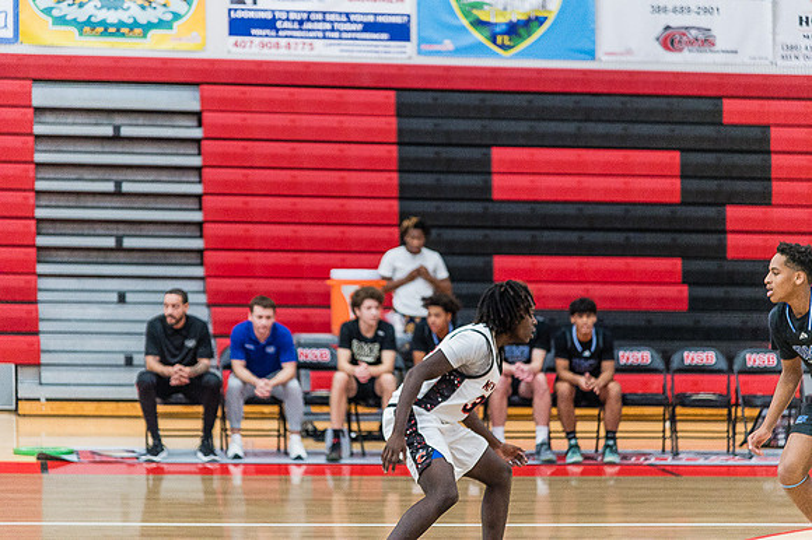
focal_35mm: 120
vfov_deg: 11.4
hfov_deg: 17.1
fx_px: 2705
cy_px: 270
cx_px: 406
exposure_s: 1/320
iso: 5000
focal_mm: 120
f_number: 4
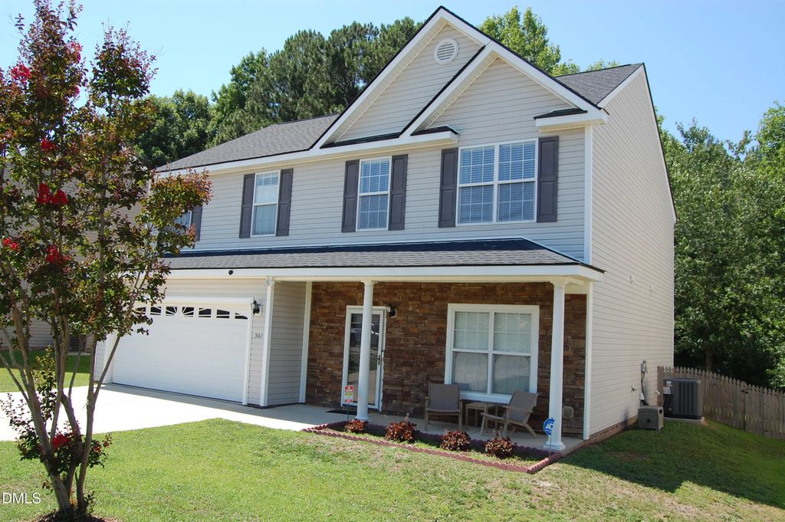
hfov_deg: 64.6
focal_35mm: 28
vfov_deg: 45.6
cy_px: 261
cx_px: 392
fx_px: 621
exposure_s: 1/250
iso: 200
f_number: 8
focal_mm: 19
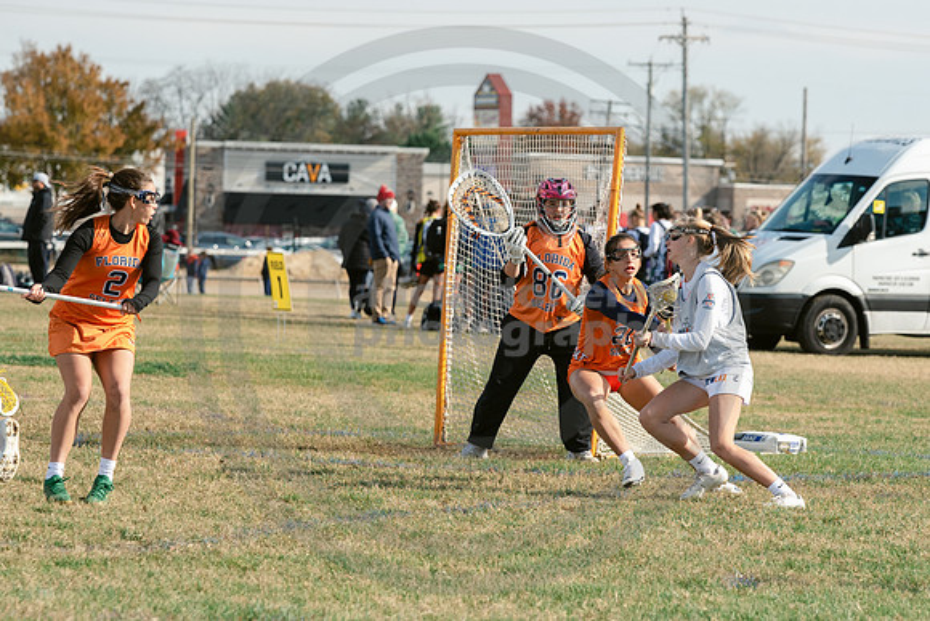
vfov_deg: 6.5
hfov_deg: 9.7
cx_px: 596
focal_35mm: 212
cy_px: 326
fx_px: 5478
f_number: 5
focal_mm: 135
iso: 250
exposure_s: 1/1600
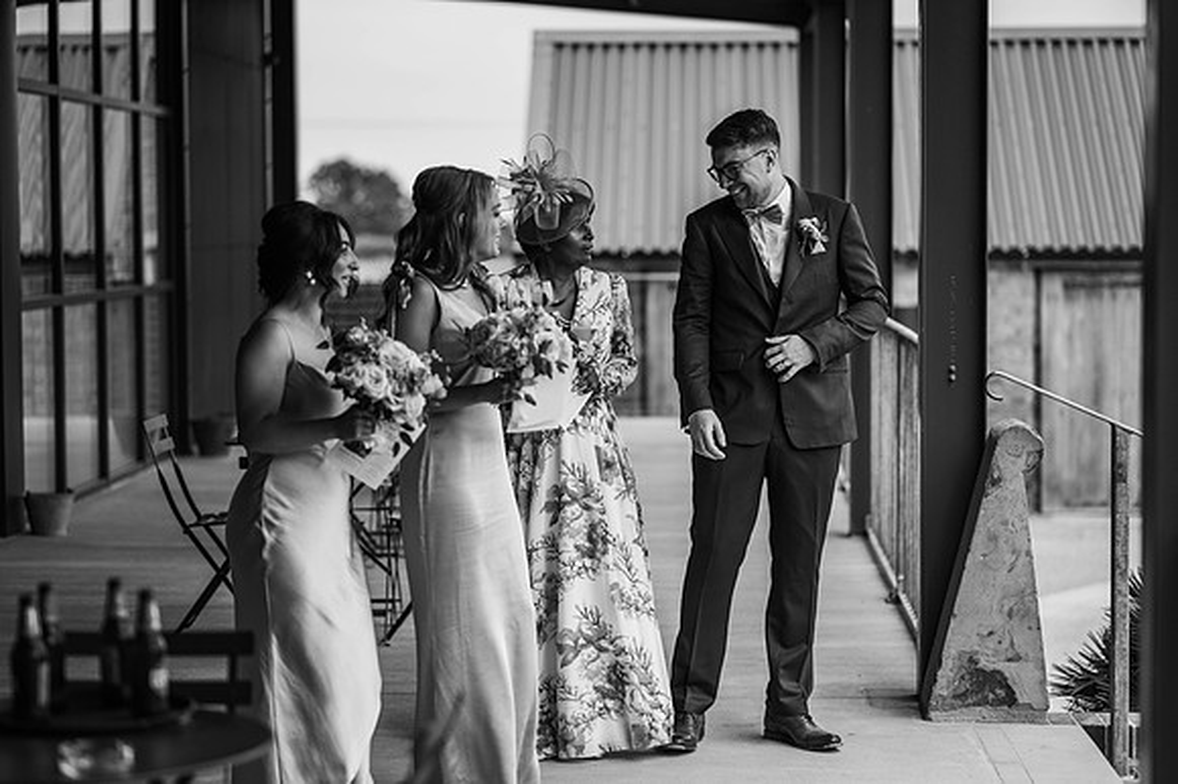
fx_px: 2780
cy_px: 392
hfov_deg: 23.9
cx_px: 589
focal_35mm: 85
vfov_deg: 16.1
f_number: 2
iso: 100
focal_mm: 85
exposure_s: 1/2500
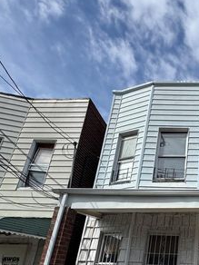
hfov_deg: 37.9
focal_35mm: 32
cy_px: 190
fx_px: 245
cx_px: 211
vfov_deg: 54.8
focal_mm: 2.22
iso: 50
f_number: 2.2
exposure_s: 1/2674
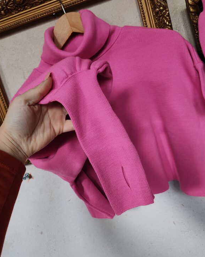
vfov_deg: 60.4
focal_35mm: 29
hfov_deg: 50.0
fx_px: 220
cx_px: 104
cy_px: 122
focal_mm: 6.12
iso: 500
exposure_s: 1/100
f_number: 1.9
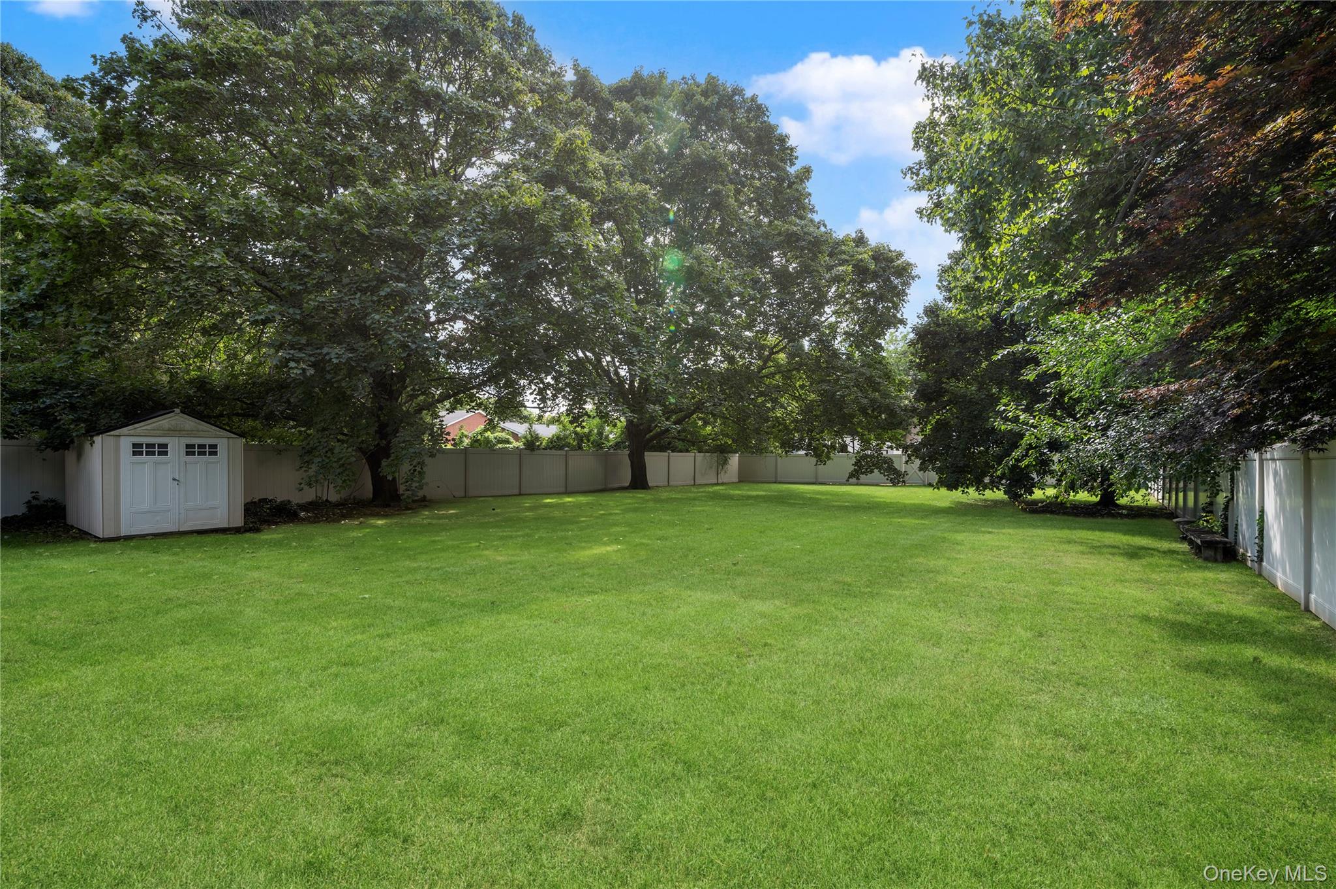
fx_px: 556
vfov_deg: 77.2
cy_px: 444
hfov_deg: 100.4
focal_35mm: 15
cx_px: 668
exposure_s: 1/40
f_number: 8
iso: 100
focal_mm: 15
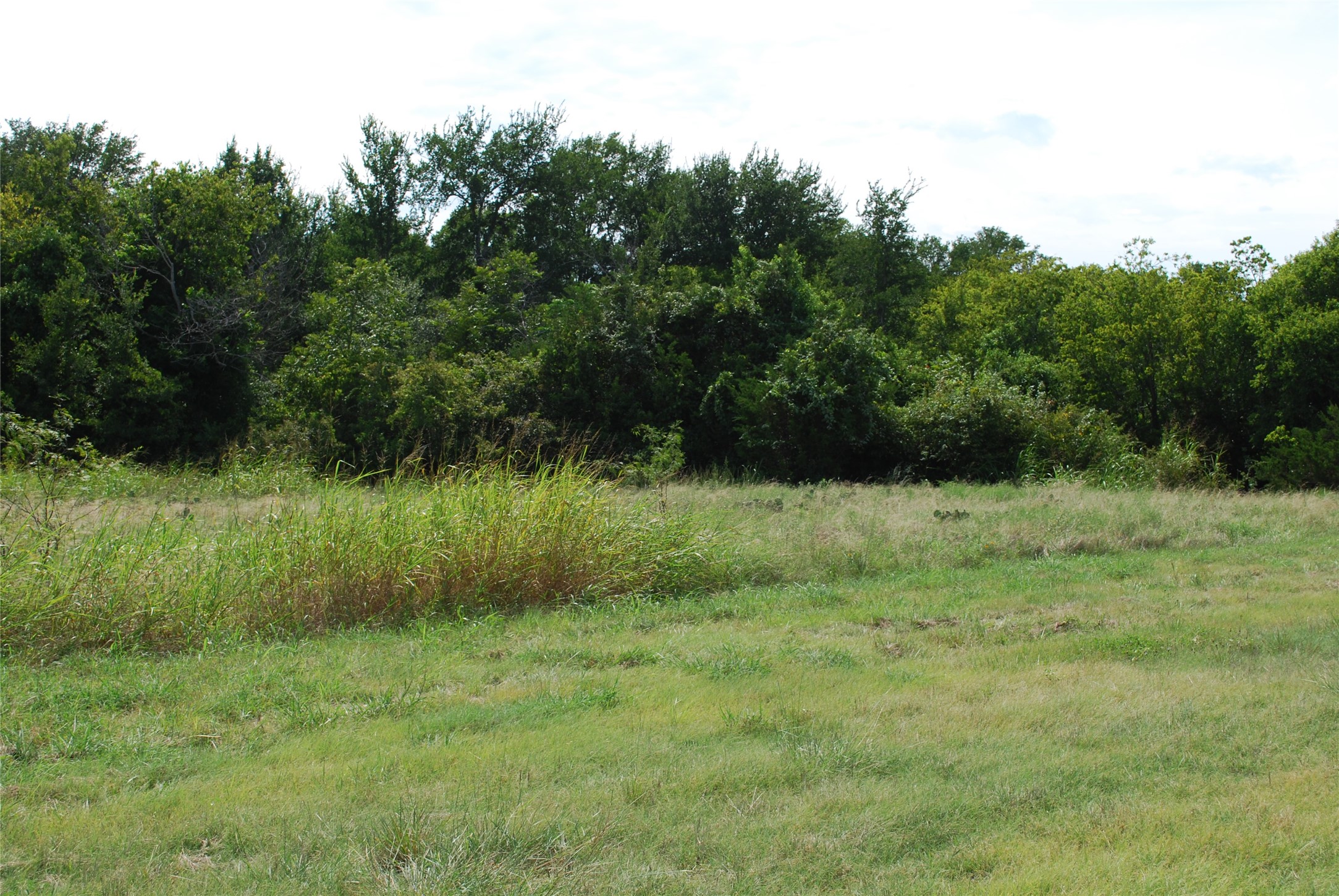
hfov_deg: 43.6
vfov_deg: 29.9
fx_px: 1676
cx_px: 670
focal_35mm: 45
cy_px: 448
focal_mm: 30
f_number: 8
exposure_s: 1/200
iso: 100
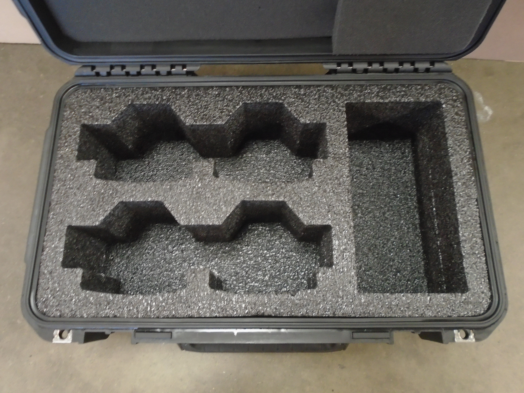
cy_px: 196
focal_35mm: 26
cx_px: 262
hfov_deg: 67.3
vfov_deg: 53.1
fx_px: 394
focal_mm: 4.6
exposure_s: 1/13
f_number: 3.2
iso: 400
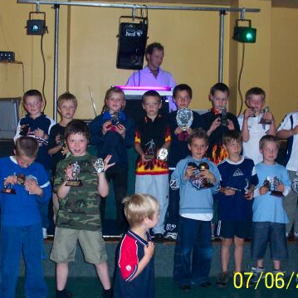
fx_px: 516
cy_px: 133
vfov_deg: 32.2
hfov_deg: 32.2
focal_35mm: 53
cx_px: 127
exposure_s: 1/30
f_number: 2.8
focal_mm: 7.5
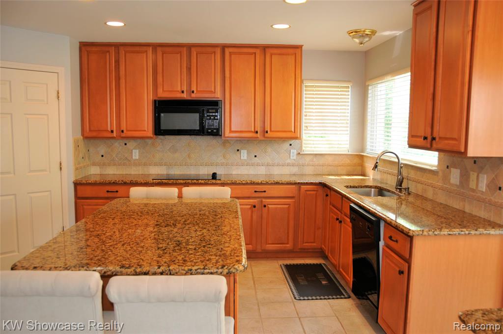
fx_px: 419
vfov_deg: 43.5
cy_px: 167
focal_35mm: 30
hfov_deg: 62.0
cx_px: 252
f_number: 4
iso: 400
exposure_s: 1/60
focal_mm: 20
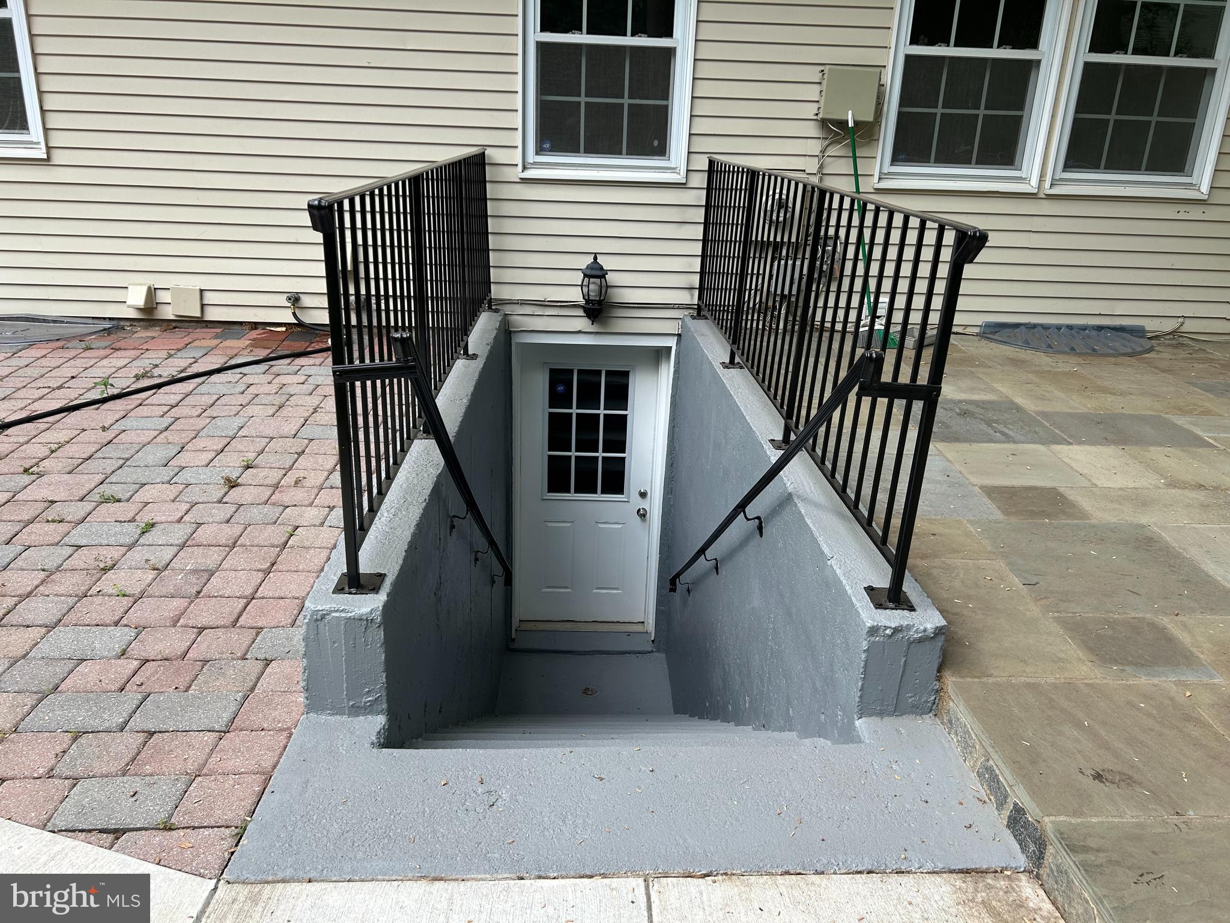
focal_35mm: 26
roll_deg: -2.1
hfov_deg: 67.3
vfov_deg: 53.1
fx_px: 924
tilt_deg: -19.1
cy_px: 462
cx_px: 615
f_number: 1.5
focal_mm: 5.7
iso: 50
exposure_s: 1/493
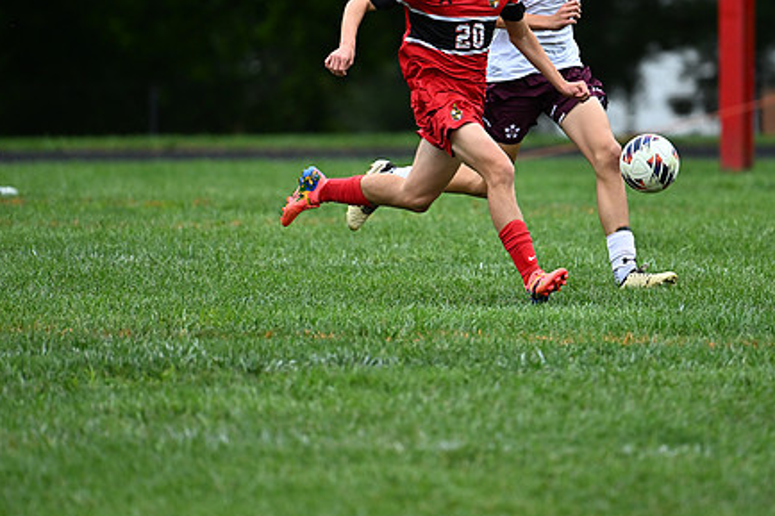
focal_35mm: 535
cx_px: 495
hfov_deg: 3.9
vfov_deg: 2.6
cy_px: 174
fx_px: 11512
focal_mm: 400
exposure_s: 1/1250
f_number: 4.5
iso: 1800
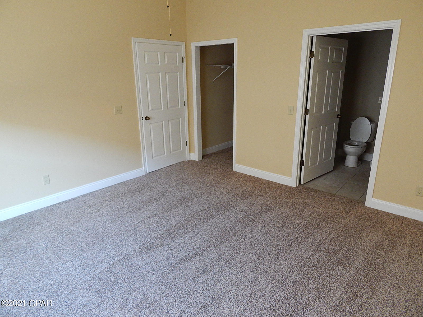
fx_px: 269
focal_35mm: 22
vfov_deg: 61.1
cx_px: 212
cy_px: 158
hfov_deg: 76.4
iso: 280
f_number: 3
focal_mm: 4
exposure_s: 1/30
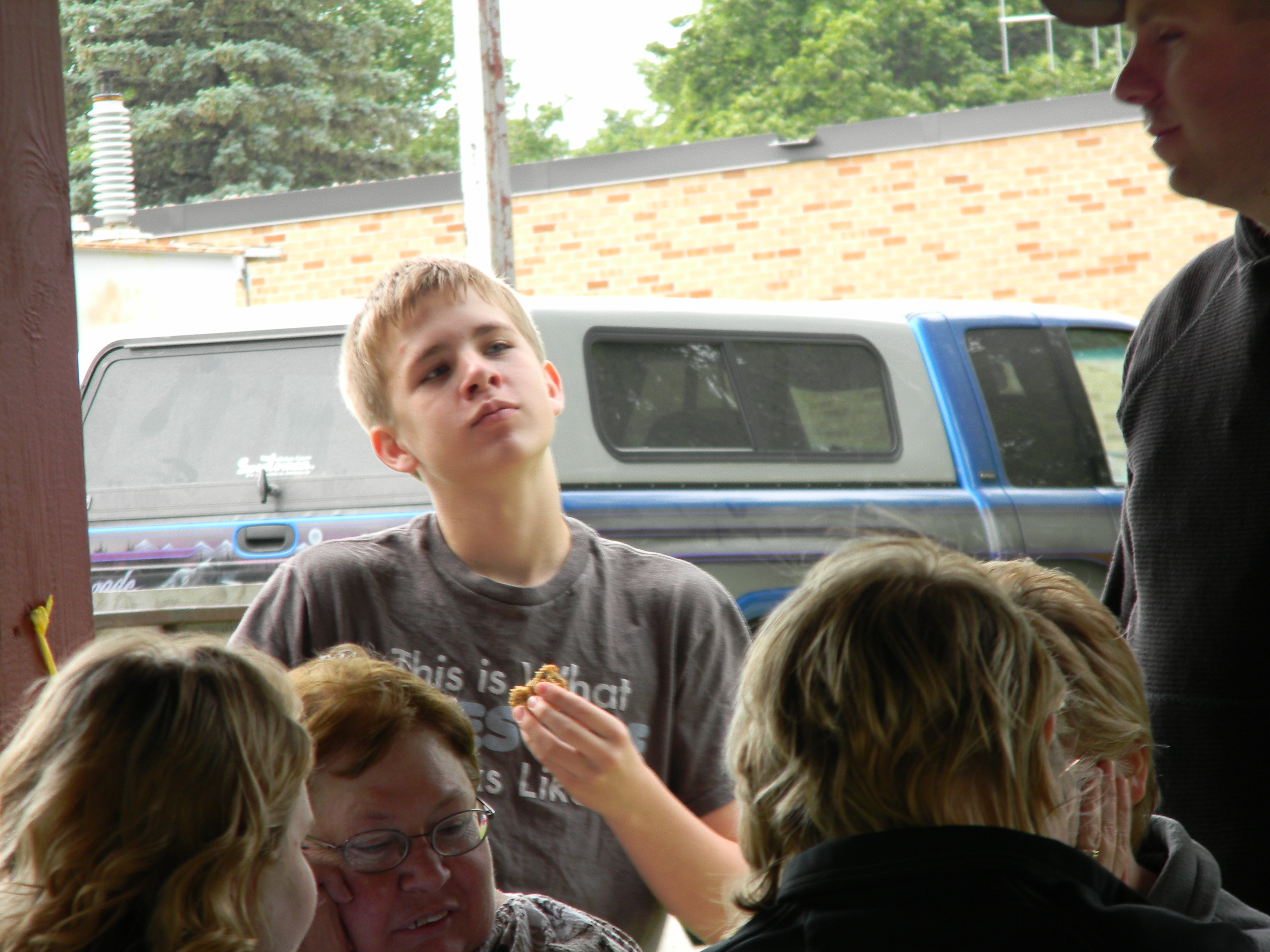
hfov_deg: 8.8
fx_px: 8292
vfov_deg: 6.6
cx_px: 635
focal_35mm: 226
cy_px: 476
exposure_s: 1/49.2
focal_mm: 41
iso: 80
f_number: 5.4
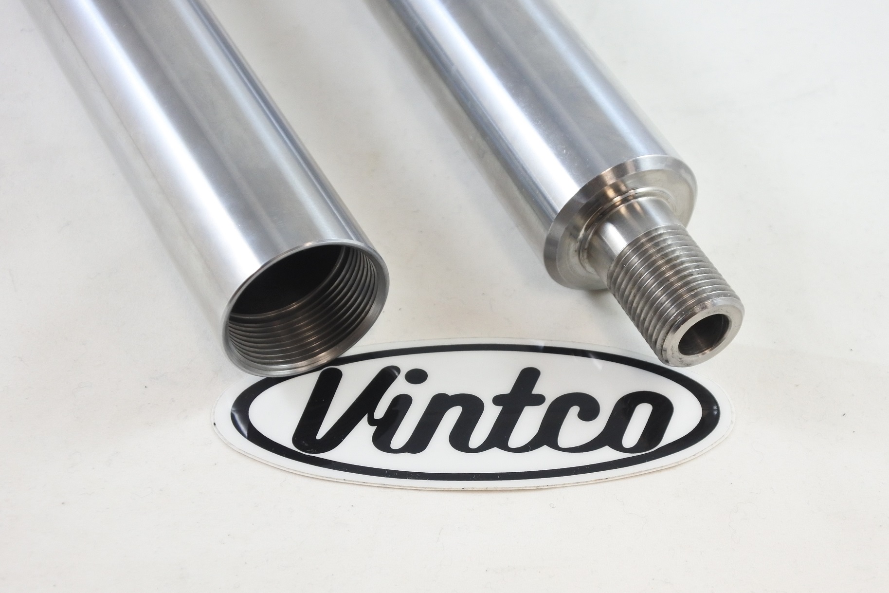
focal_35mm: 47
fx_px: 1161
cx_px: 444
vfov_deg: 28.6
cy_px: 296
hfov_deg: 41.9
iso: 640
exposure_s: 1/125
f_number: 4.5
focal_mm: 17.6
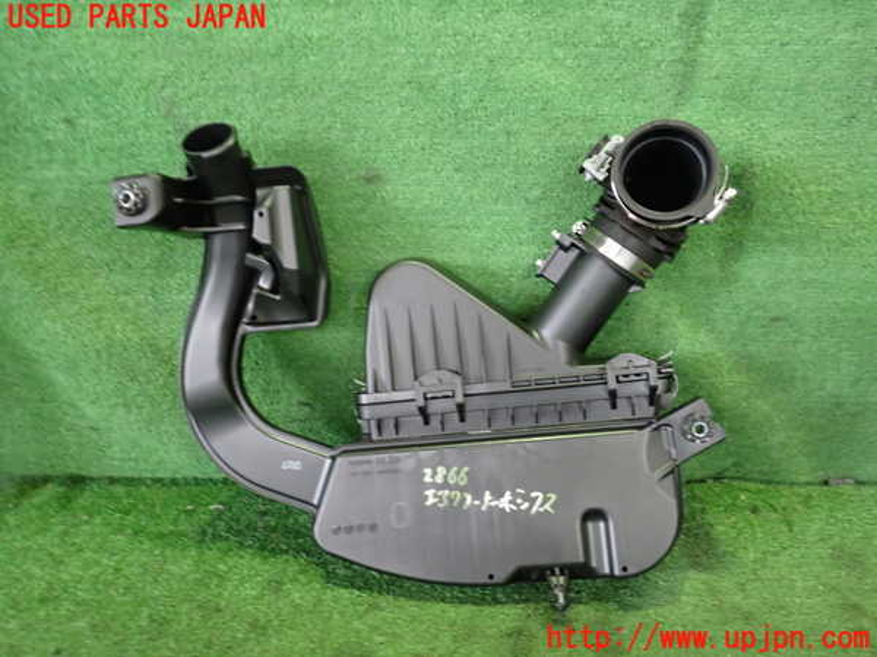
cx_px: 438
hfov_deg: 60.0
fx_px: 760
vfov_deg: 46.8
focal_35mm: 30
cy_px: 328
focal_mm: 5.4
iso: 640
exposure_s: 1/30
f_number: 2.3
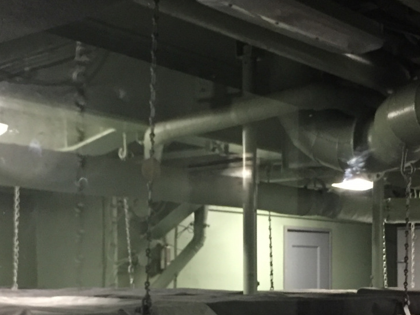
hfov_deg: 30.3
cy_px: 277
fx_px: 777
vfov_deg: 22.4
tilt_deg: +0.4
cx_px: 220
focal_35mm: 64
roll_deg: -0.6
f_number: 2.2
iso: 320
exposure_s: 1/15
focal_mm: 4.15
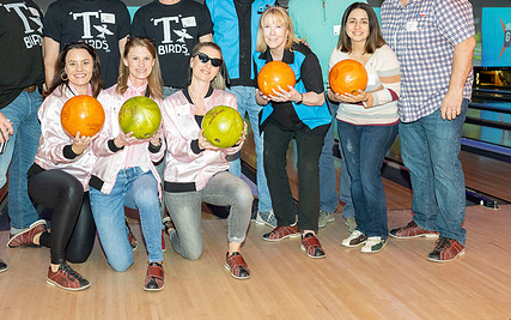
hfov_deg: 42.5
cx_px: 221
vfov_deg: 27.2
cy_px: 98
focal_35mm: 47
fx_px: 655
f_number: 5.6
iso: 1600
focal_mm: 33.5
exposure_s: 1/60
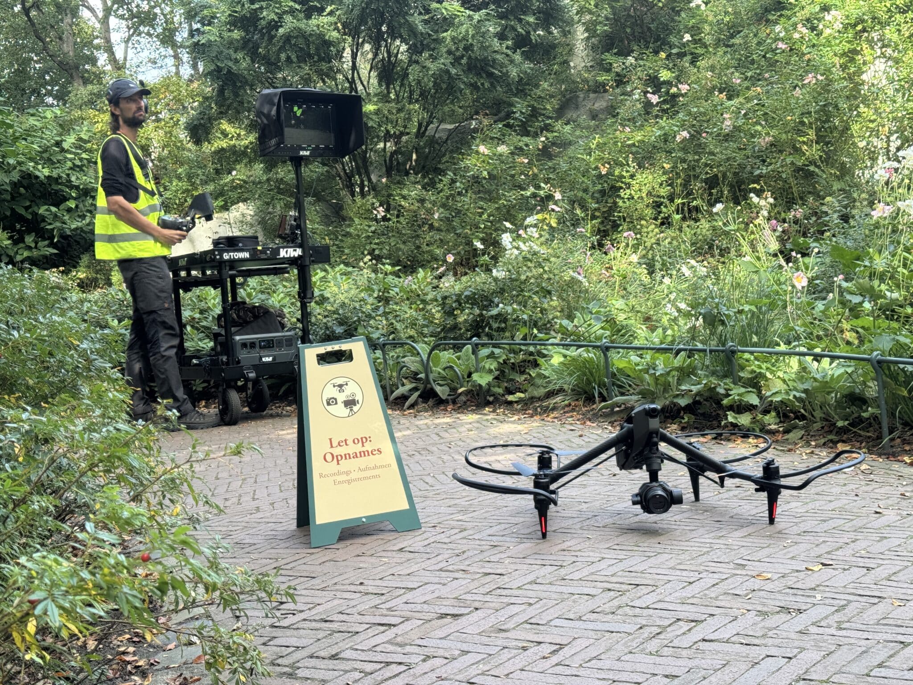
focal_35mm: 48
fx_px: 1266
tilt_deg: -1.9
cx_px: 456
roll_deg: +5.5
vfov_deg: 30.3
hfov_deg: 39.7
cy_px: 342
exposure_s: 1/255
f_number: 1.78
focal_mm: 6.76
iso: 64
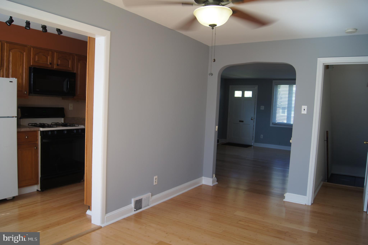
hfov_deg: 67.4
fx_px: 276
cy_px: 122
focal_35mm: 27
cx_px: 184
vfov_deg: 47.9
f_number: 4.5
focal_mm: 18
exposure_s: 1/40
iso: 100
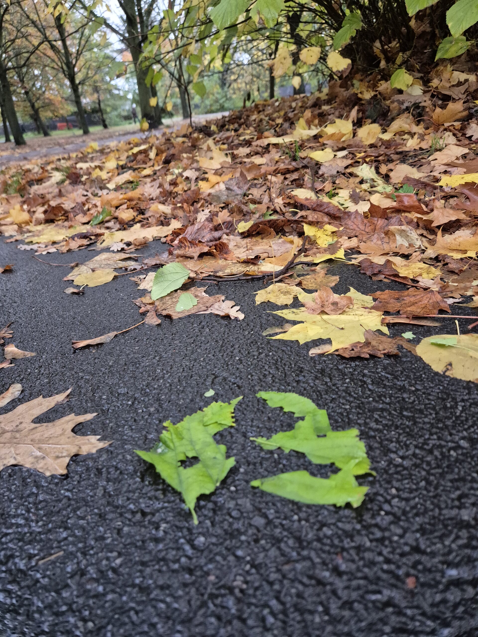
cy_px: 318
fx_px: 423
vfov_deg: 73.9
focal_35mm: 23
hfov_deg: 58.9
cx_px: 239
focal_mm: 5.4
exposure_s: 1/100
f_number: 1.8
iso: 1250
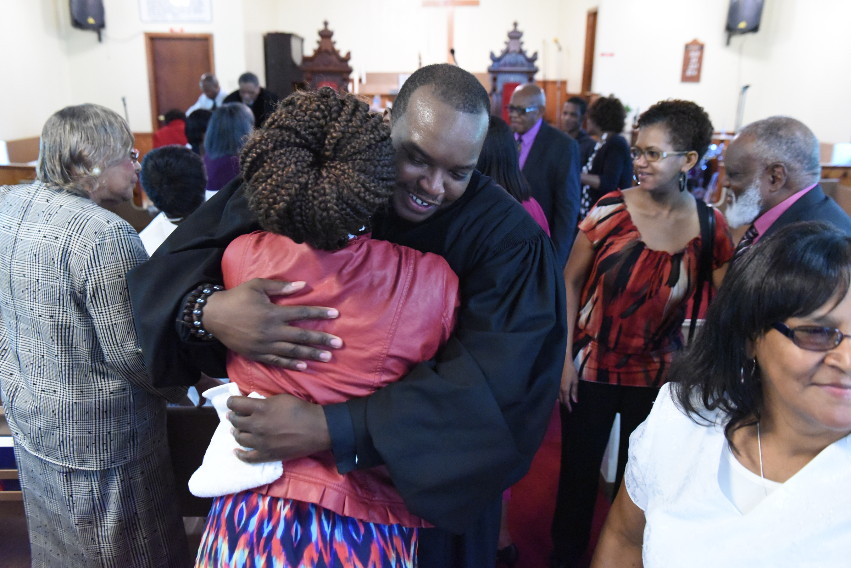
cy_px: 284
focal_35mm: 32
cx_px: 426
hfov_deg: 58.7
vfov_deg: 41.1
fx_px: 757
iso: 12800
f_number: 4
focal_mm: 32
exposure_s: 1/200
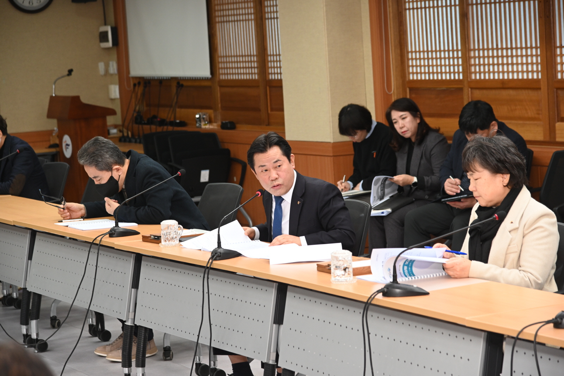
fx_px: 1535
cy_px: 188
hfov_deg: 20.8
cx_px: 282
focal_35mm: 98
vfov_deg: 14.0
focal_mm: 98
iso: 1250
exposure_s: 1/200
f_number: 5
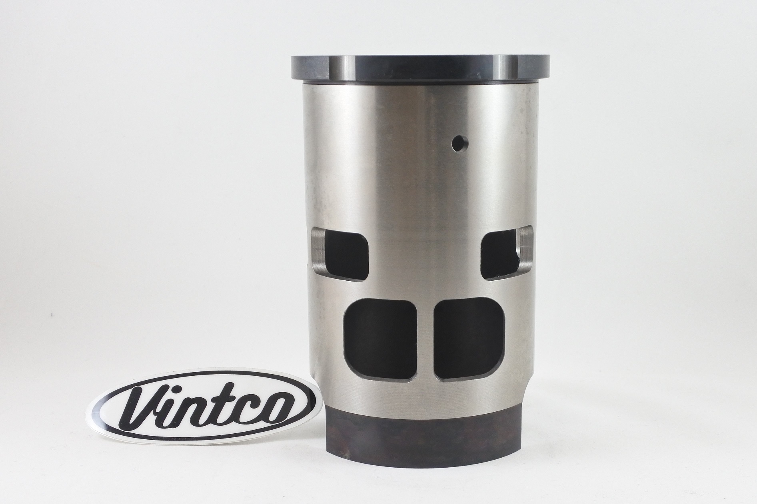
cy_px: 252
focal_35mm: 36
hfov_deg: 53.1
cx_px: 378
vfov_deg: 36.9
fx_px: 757
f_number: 4
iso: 500
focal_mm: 13.7
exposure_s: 1/125
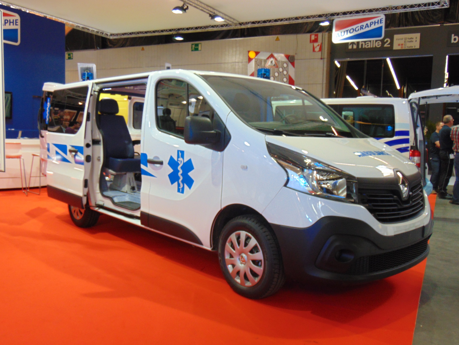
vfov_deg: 42.9
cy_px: 172
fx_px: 438
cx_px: 230
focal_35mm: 33
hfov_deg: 55.4
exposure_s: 1/30
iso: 160
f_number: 3.2
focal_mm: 5.8
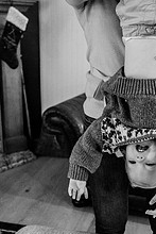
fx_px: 318
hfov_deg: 27.0
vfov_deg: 40.3
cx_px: 126
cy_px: 127
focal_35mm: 49
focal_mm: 24
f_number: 2.8
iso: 2000
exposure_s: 1/250
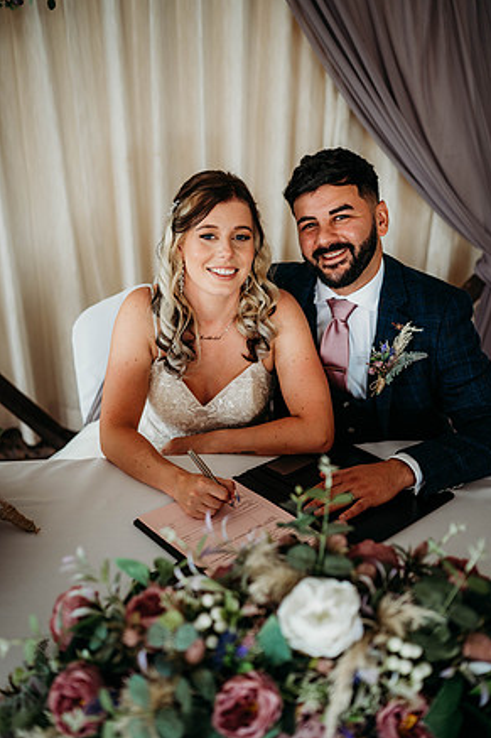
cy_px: 377
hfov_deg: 36.8
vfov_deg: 53.1
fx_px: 737
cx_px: 251
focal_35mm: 36
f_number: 2
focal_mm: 35
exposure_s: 1/200
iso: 560
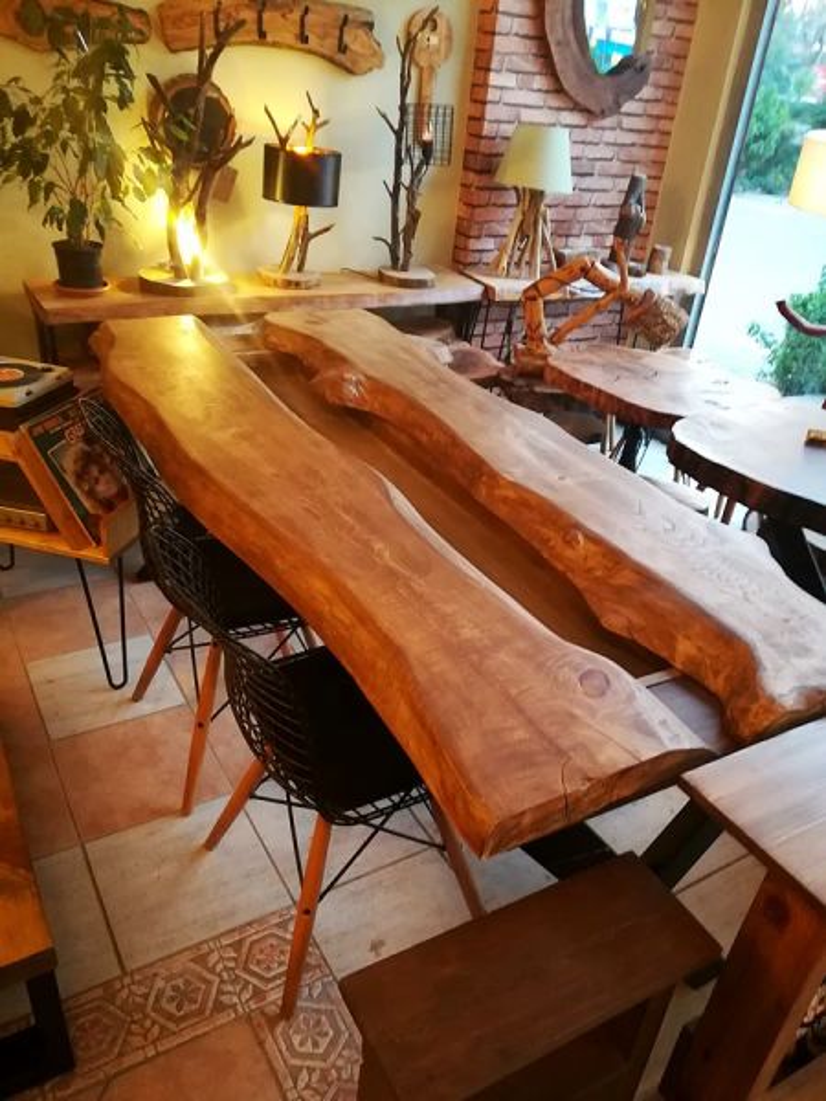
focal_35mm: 26
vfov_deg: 67.3
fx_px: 827
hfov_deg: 53.1
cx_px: 413
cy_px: 550
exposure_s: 1/25
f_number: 2.2
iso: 500
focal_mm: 3.83
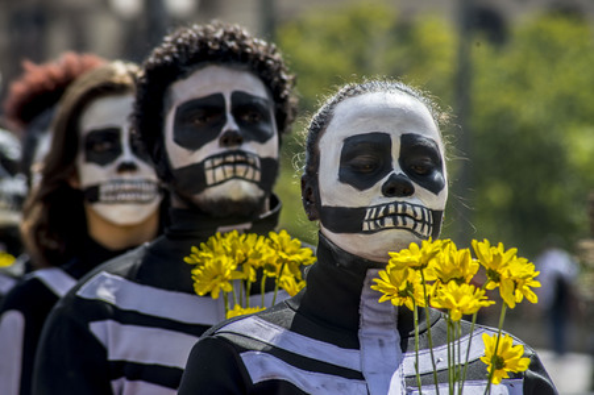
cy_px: 198
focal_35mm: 210
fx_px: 3462
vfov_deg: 6.5
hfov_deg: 9.8
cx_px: 297
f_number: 9
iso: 100
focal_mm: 210
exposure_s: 1/320
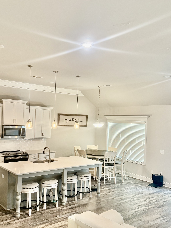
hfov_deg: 42.8
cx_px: 71
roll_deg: -1.8
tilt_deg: -0.6
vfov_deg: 55.3
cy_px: 122
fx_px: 217
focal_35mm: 33
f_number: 1.78
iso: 250
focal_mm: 6.76
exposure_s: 1/60
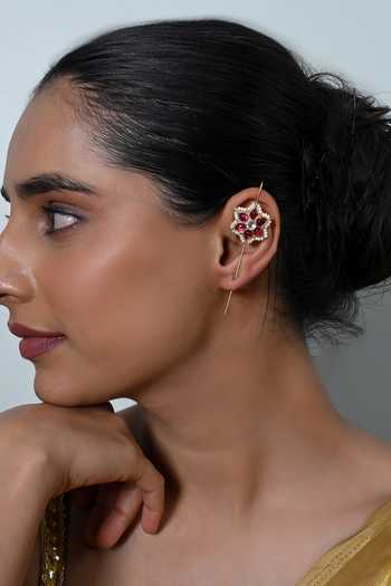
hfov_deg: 27.0
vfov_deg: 39.6
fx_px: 815
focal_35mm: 50
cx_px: 196
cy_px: 293
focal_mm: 50
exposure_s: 1/125
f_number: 13
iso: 320
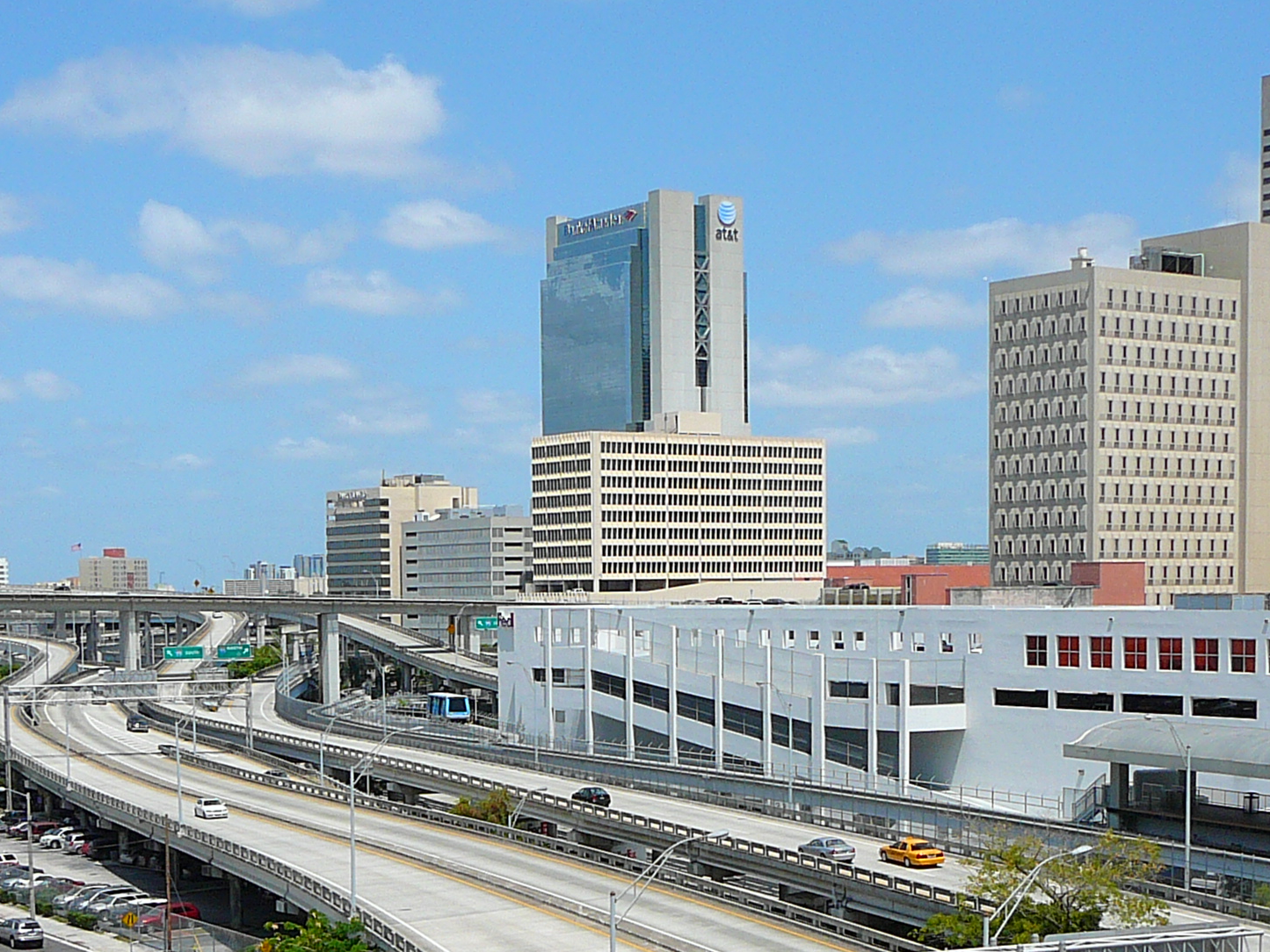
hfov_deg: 31.2
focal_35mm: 62
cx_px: 575
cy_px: 833
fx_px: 2275
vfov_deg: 23.1
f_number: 5
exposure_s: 1/640
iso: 80
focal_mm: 5.2
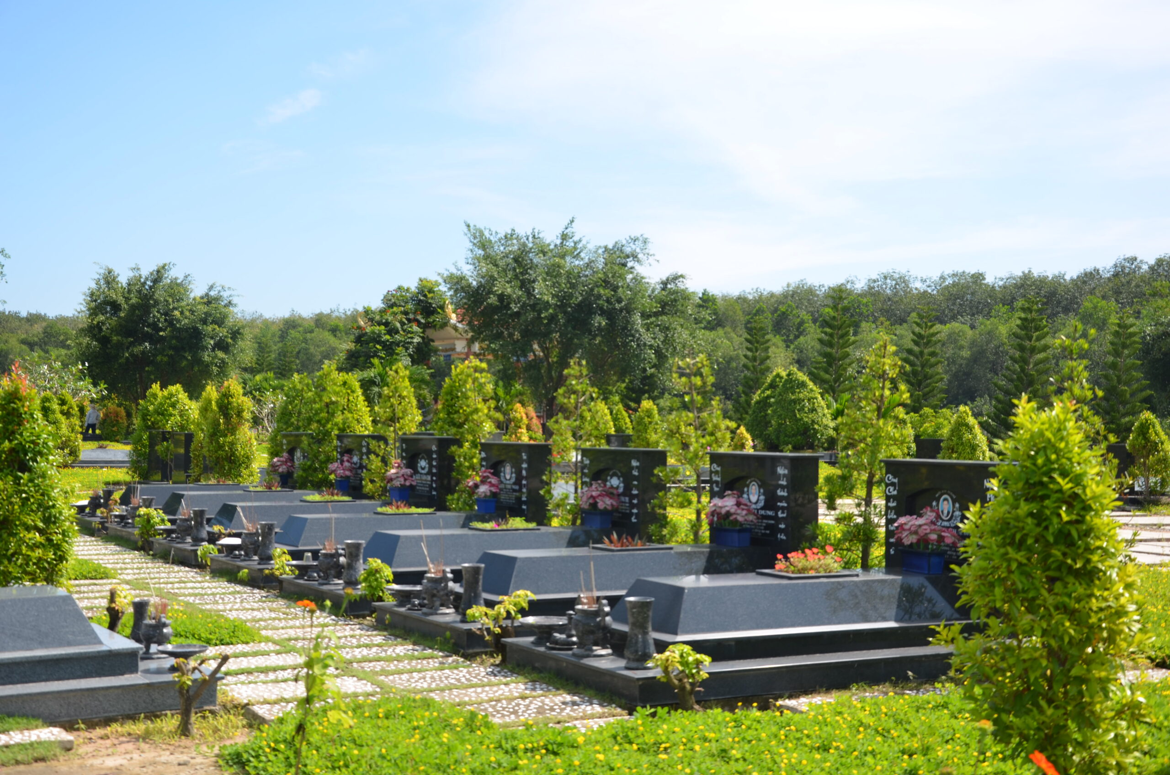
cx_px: 585
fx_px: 1557
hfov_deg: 41.2
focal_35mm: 48
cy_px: 388
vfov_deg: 28.0
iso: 100
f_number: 7.1
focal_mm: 32
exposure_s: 1/250
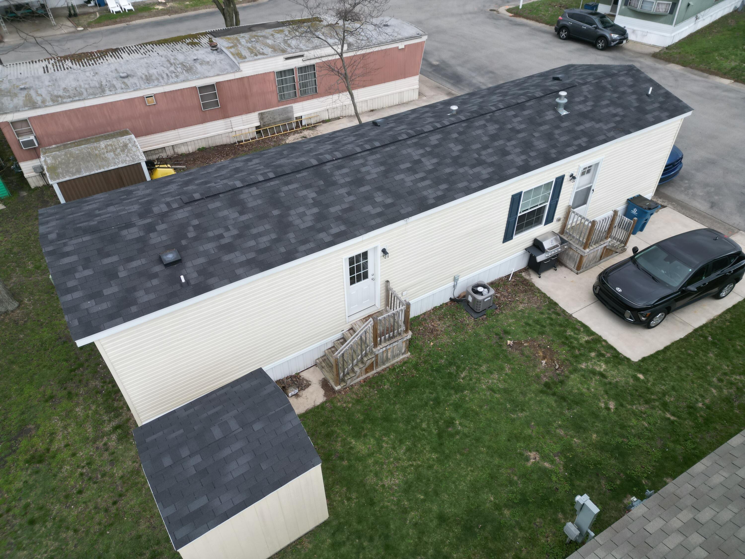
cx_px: 372
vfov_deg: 56.8
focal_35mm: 24
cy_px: 280
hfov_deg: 71.6
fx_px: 517
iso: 200
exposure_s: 1/640
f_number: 1.7
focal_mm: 6.72
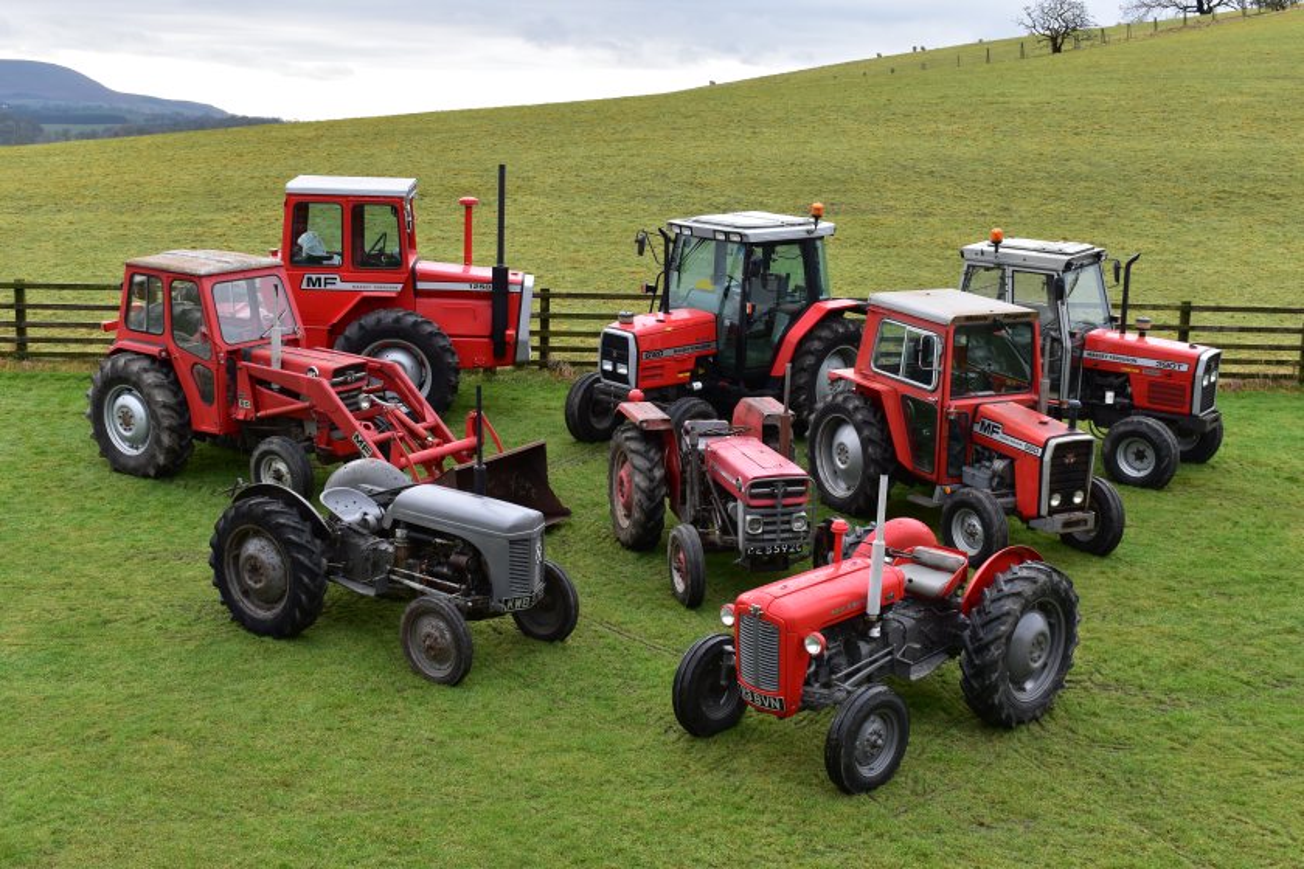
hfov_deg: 42.3
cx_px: 652
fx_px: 1684
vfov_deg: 28.9
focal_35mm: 46
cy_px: 434
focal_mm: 31
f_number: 8
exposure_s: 1/80
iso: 400
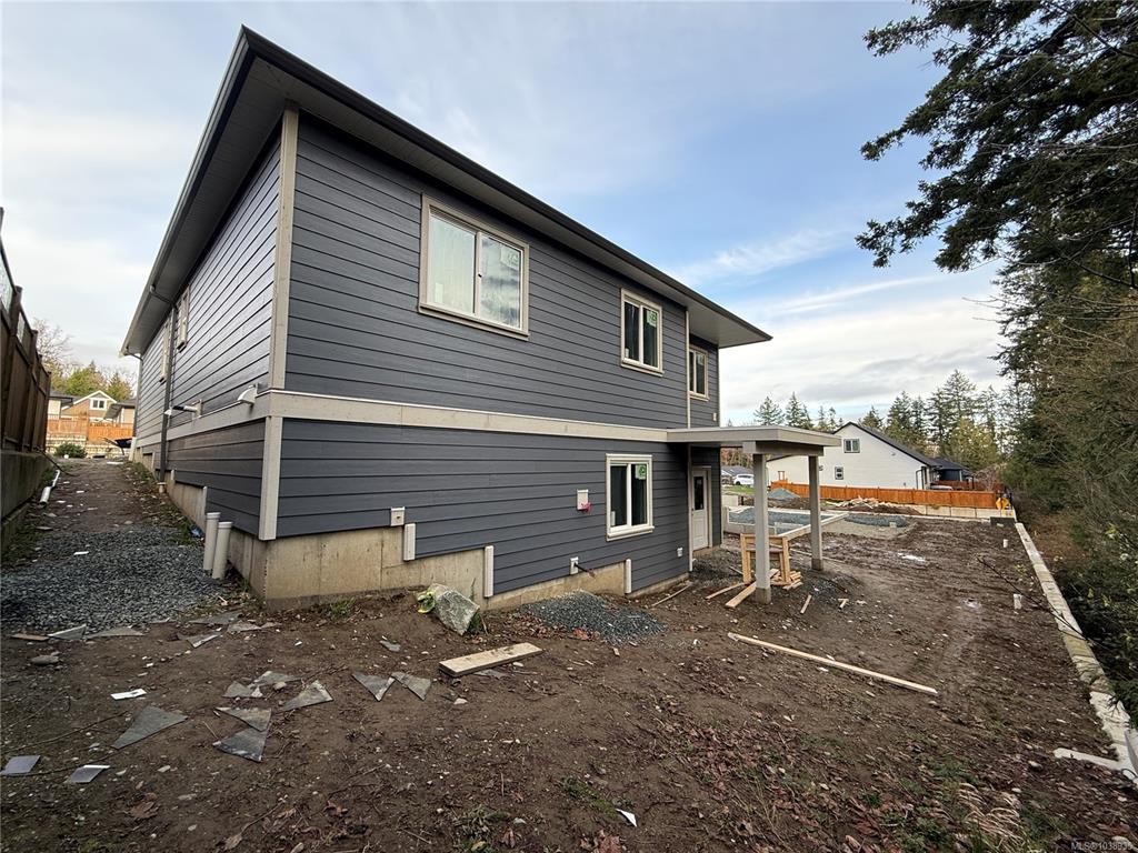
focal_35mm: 14
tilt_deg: +4.2
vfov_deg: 85.7
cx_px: 569
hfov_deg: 102.1
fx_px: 460
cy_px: 426
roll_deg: +0.1
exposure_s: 1/200
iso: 64
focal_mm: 2.22
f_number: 2.2
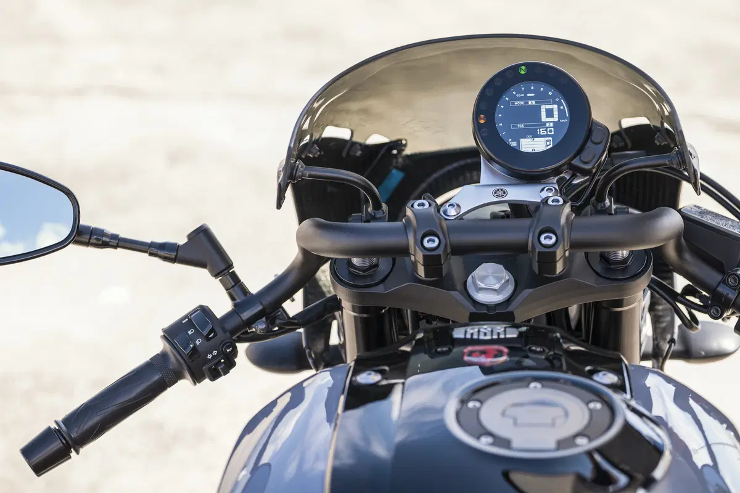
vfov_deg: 15.2
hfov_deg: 22.6
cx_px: 370
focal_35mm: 90
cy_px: 246
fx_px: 1850
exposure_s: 1/800
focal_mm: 90
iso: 400
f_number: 4.5
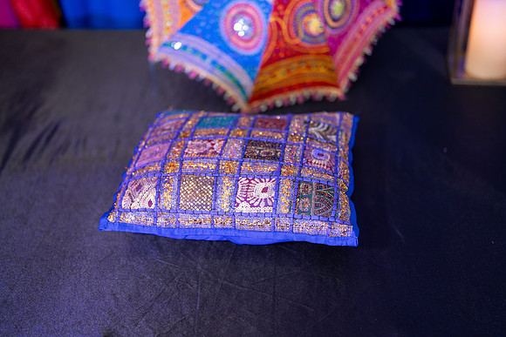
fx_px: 703
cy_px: 168
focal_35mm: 50
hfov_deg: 39.6
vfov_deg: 27.0
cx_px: 253
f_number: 1.4
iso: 250
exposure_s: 1/160
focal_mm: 50
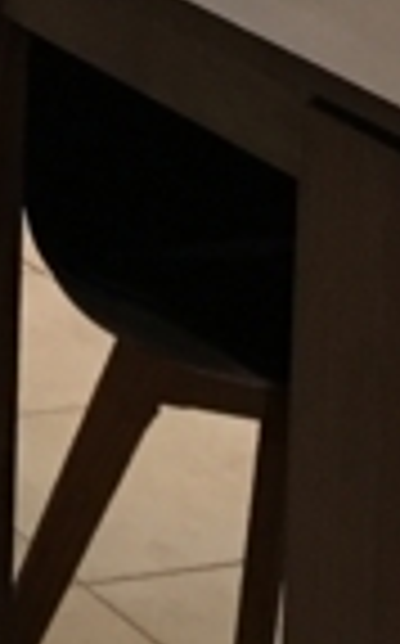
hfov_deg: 5.7
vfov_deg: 9.0
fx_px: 3849
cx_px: -530
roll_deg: -1.9
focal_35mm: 220
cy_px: -626
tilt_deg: -5.0
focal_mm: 4.15
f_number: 2.2
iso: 50
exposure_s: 1/17
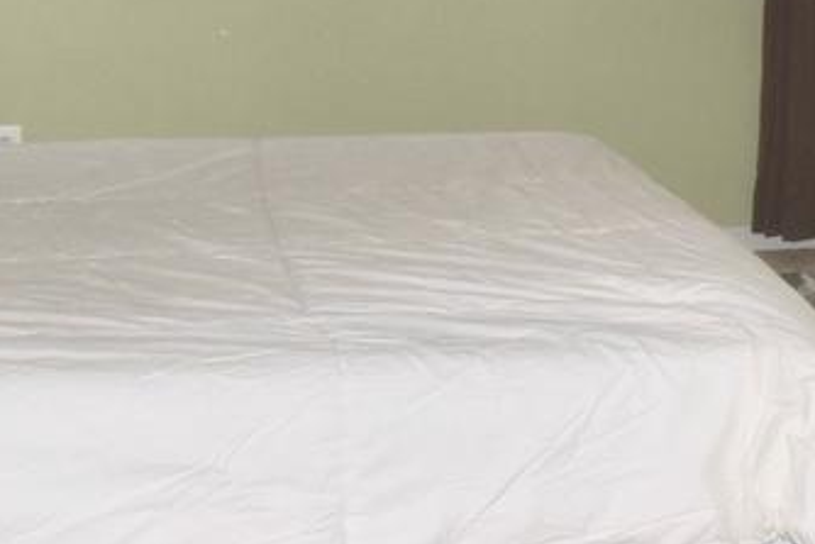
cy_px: 30
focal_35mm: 92
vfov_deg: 14.7
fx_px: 2084
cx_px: 915
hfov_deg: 21.0
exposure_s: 1/50
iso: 400
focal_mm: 10
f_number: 13
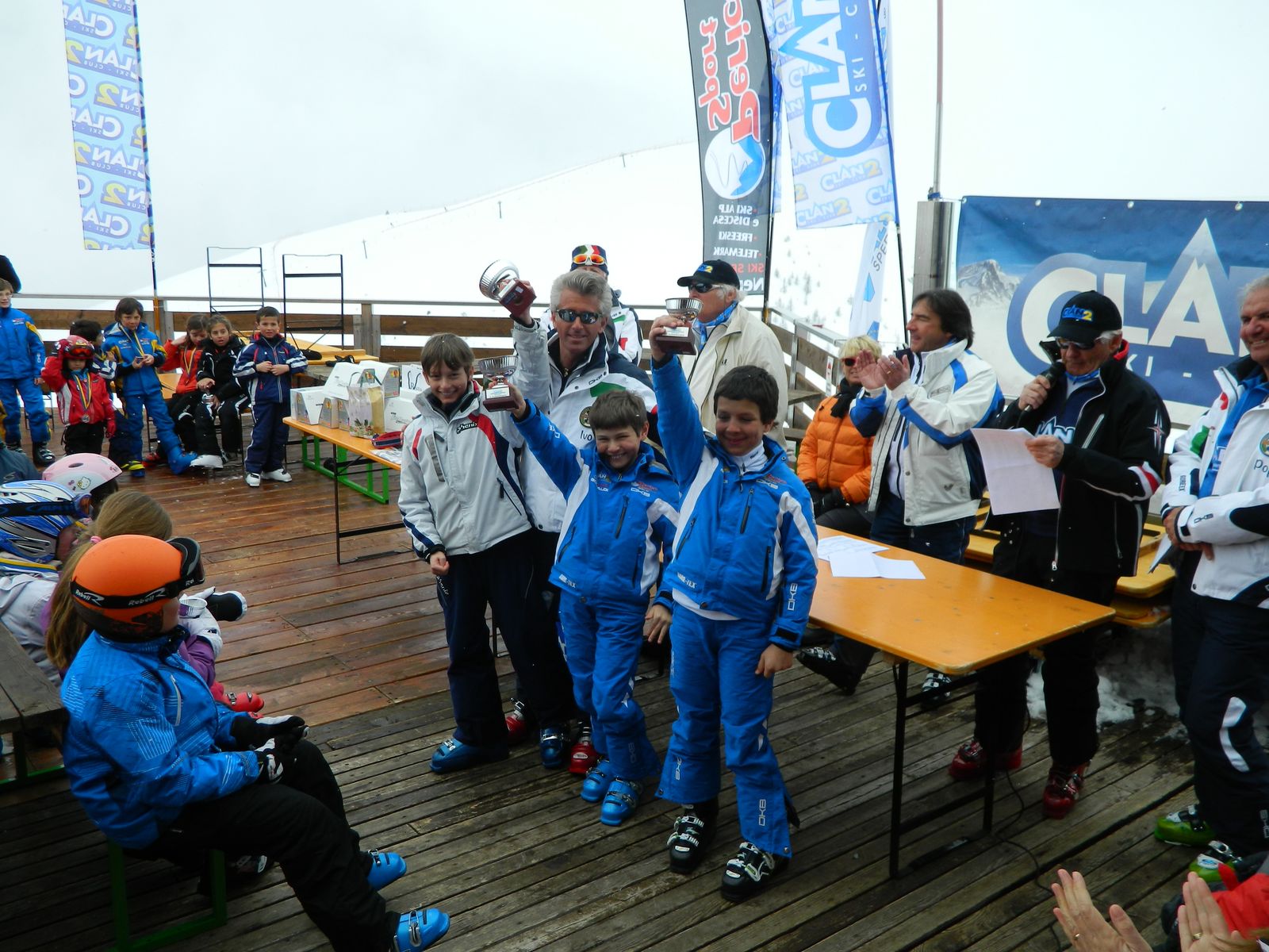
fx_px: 1136
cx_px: 634
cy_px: 476
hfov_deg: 58.4
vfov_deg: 45.4
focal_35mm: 31
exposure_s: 1/800
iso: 80
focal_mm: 5.6
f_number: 3.2
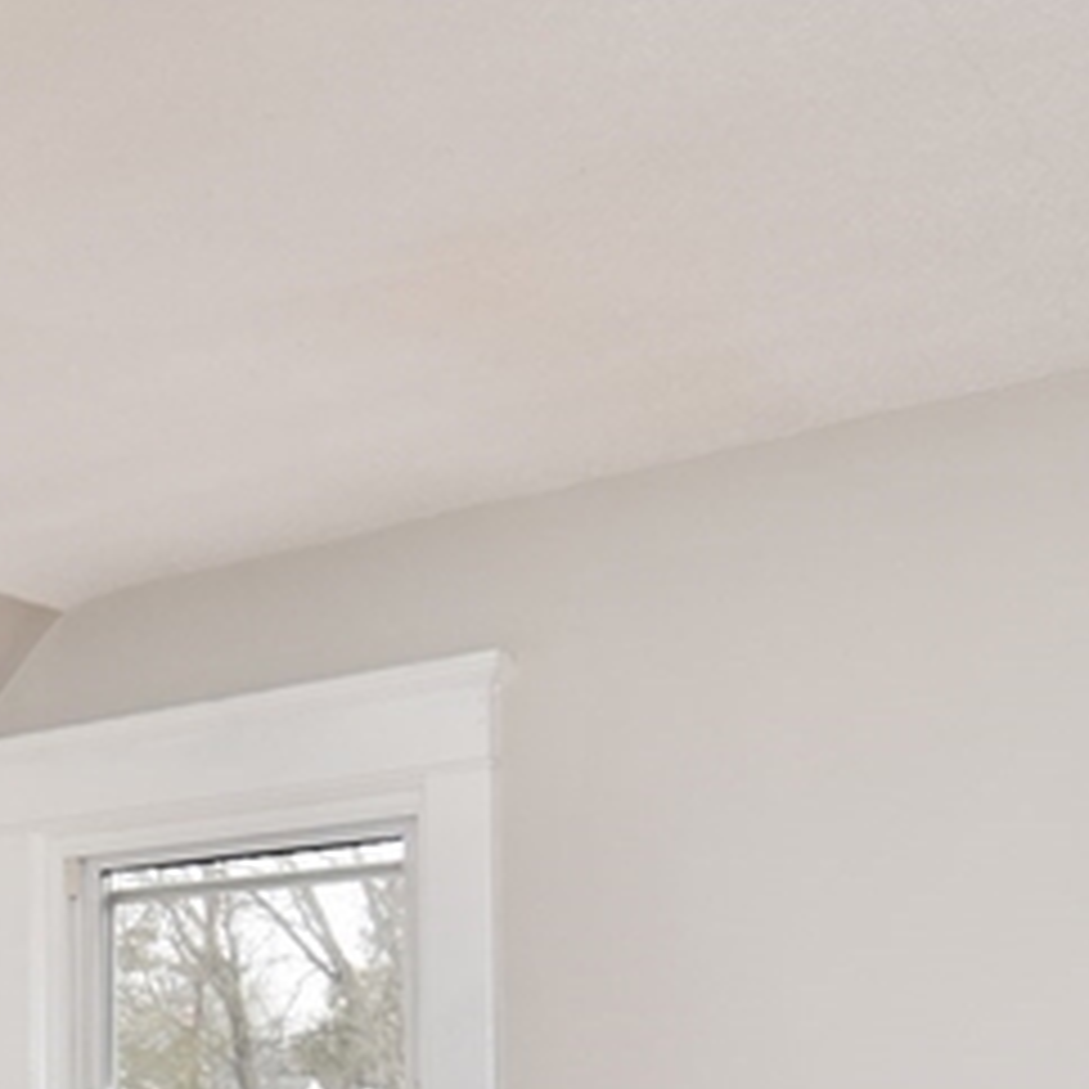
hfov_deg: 28.3
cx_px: -153
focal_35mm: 54
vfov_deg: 28.9
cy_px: 1172
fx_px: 1922
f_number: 5.6
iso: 220
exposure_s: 1/125
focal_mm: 10
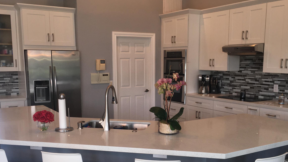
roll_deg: -0.3
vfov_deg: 28.7
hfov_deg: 49.4
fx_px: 313
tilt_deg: -7.8
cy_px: 114
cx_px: 148
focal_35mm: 41
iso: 32
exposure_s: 1/30
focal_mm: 4.15
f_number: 2.2
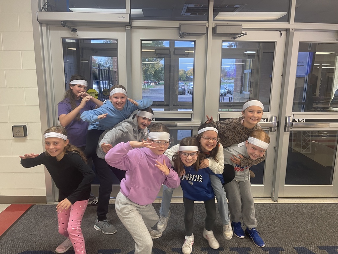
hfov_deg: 69.4
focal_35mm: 25
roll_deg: -1.0
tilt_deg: -9.5
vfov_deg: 54.9
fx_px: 244
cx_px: 169
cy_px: 127
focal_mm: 5.1
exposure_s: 1/60
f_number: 1.6
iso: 160
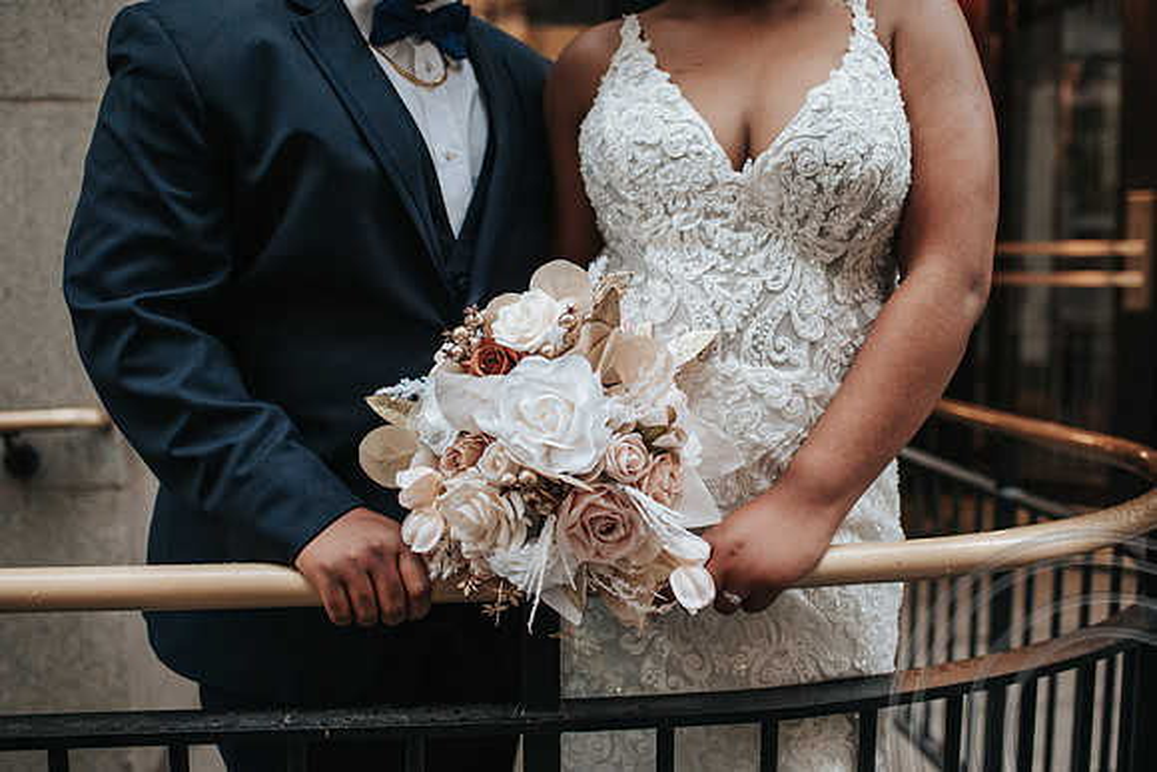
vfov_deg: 36.6
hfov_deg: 52.8
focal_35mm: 36
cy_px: 399
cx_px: 599
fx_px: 1166
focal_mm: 35
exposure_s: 1/125
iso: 450
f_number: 2.8
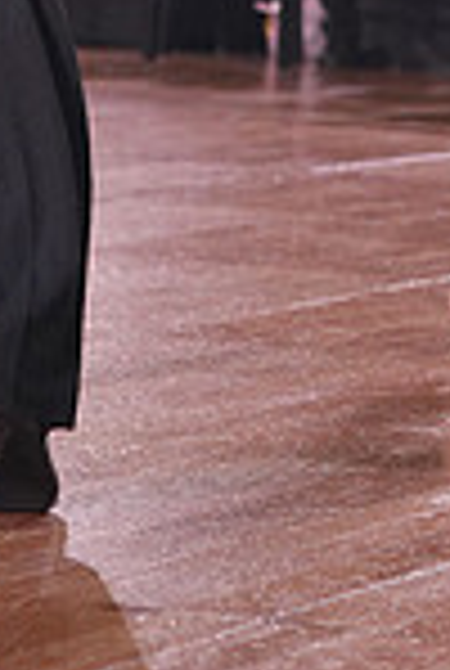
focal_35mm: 272
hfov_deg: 5.1
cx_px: 155
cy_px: -162
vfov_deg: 7.5
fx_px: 5076
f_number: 4
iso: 1600
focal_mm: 70
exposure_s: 1/500
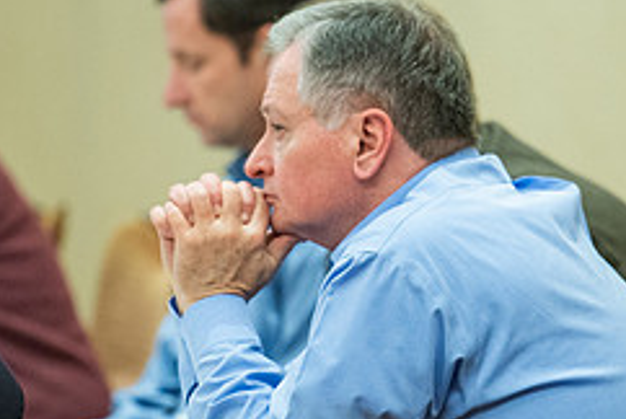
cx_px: 476
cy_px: 221
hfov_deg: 4.3
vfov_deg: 2.9
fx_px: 8339
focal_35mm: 479
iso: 2000
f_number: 2.8
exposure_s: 1/160
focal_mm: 200
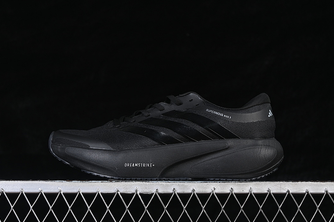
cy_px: 110
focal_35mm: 77
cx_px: 168
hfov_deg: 26.3
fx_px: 714
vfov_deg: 17.7
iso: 160
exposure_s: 1/50
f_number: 6.3
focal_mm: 50
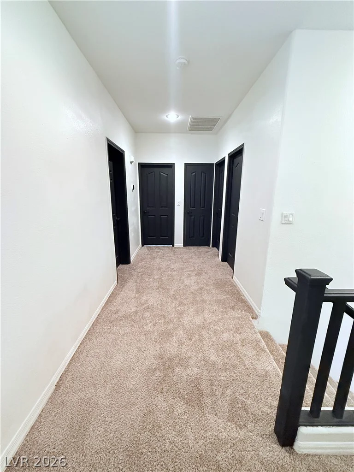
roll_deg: -0.8
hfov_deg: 85.7
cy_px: 236
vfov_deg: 102.1
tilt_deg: -11.7
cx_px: 177
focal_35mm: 14
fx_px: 191
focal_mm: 2.22
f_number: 2.2
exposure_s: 1/60
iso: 800
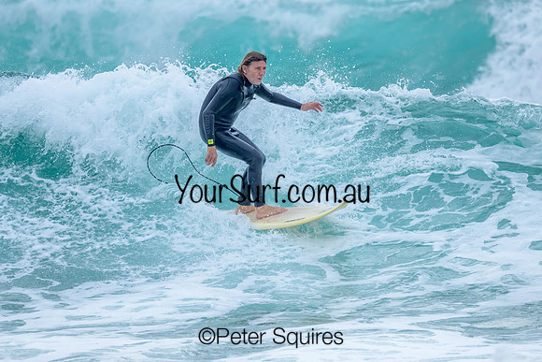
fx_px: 16558
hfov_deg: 1.9
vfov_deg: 1.3
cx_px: 246
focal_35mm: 1100
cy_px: 165
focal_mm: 800
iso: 640
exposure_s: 1/2500
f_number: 6.3
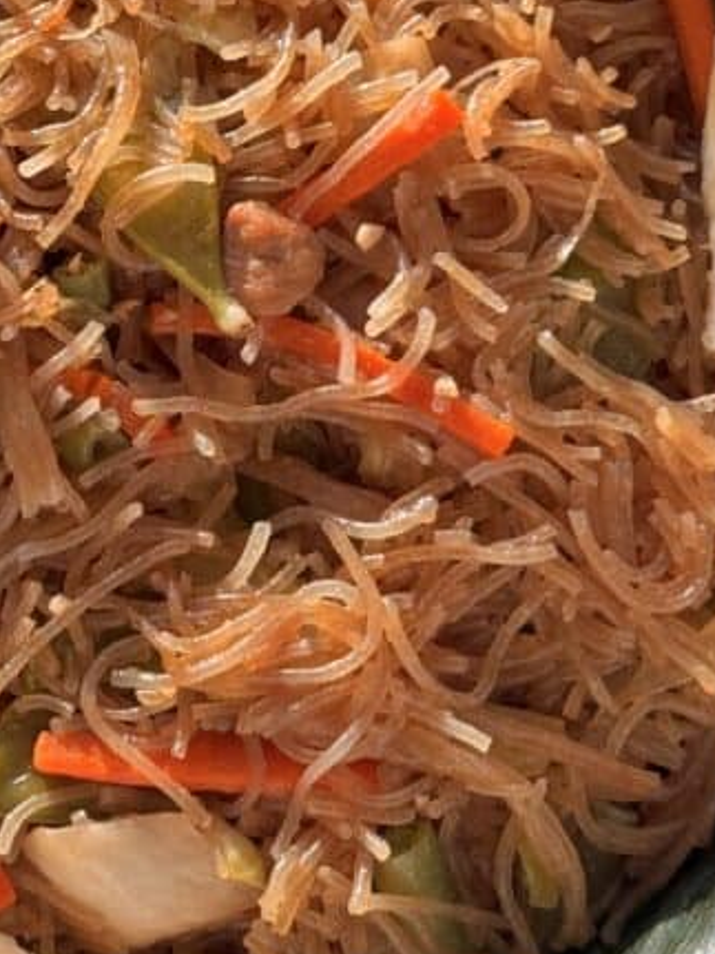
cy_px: 235
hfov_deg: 12.9
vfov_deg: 17.2
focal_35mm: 114
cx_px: 31
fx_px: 3141
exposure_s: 1/169
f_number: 1.78
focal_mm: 6.76
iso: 80
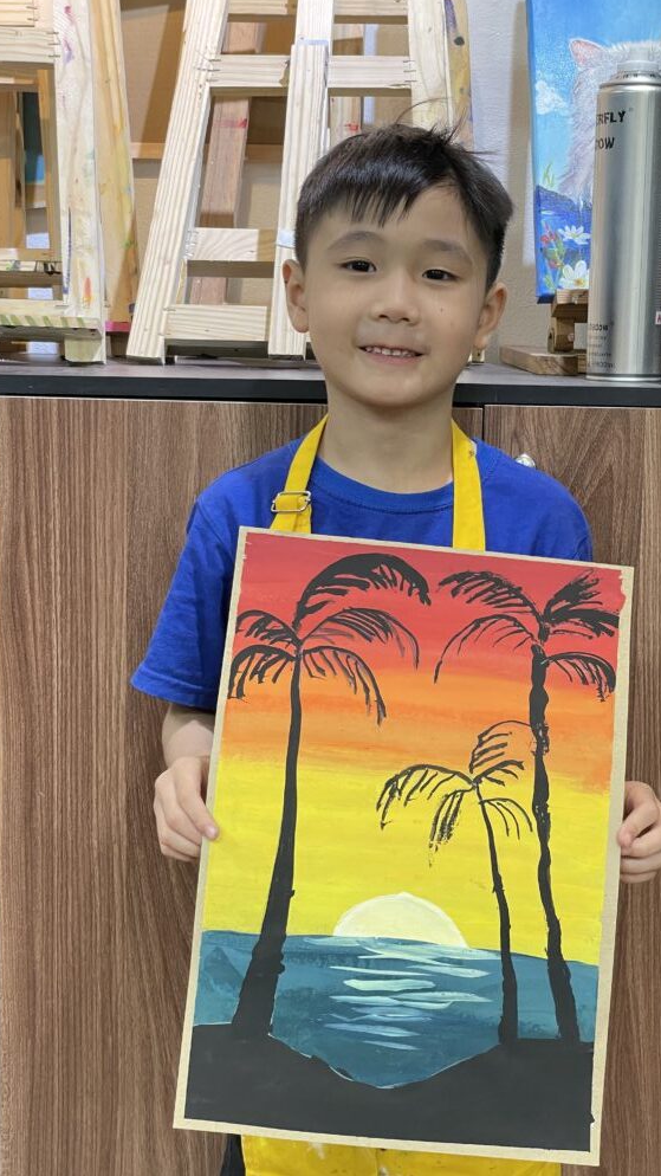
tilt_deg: -7.8
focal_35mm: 57
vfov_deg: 36.6
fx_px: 1776
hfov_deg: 21.1
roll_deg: -1.2
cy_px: 586
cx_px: 393
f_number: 2
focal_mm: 6
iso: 200
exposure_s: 1/100
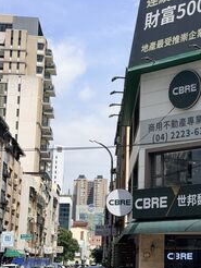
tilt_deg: +12.4
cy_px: 133
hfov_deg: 18.5
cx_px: 193
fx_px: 603
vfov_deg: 25.0
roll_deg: +0.0
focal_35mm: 78
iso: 64
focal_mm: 6.76
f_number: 1.78
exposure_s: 1/6024
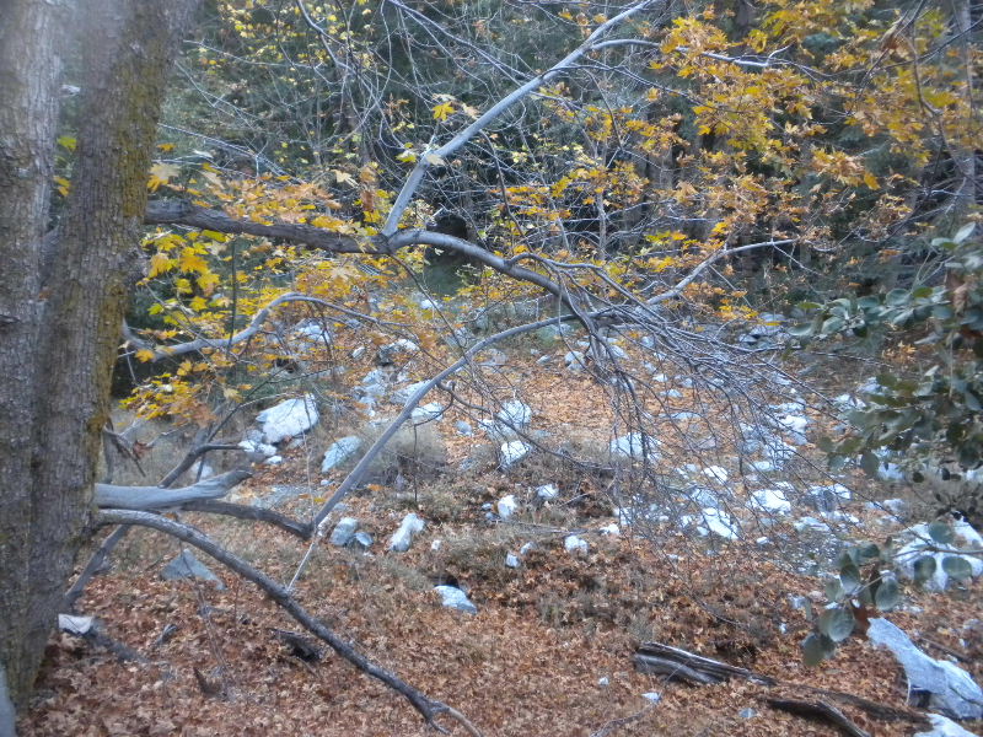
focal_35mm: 37
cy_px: 368
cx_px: 492
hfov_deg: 50.1
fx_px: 1051
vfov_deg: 38.7
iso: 400
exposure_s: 1/60
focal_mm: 6.6
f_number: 3.5
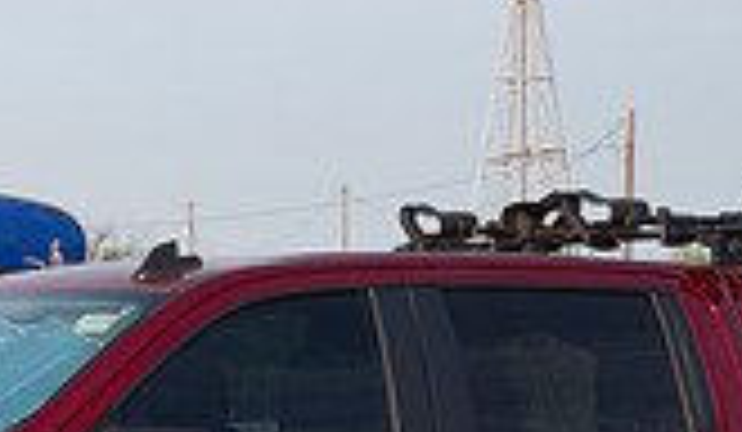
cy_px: 549
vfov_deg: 8.5
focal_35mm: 144
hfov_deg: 14.4
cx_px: -79
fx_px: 2857
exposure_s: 1/640
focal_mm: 18
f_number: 5.6
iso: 200
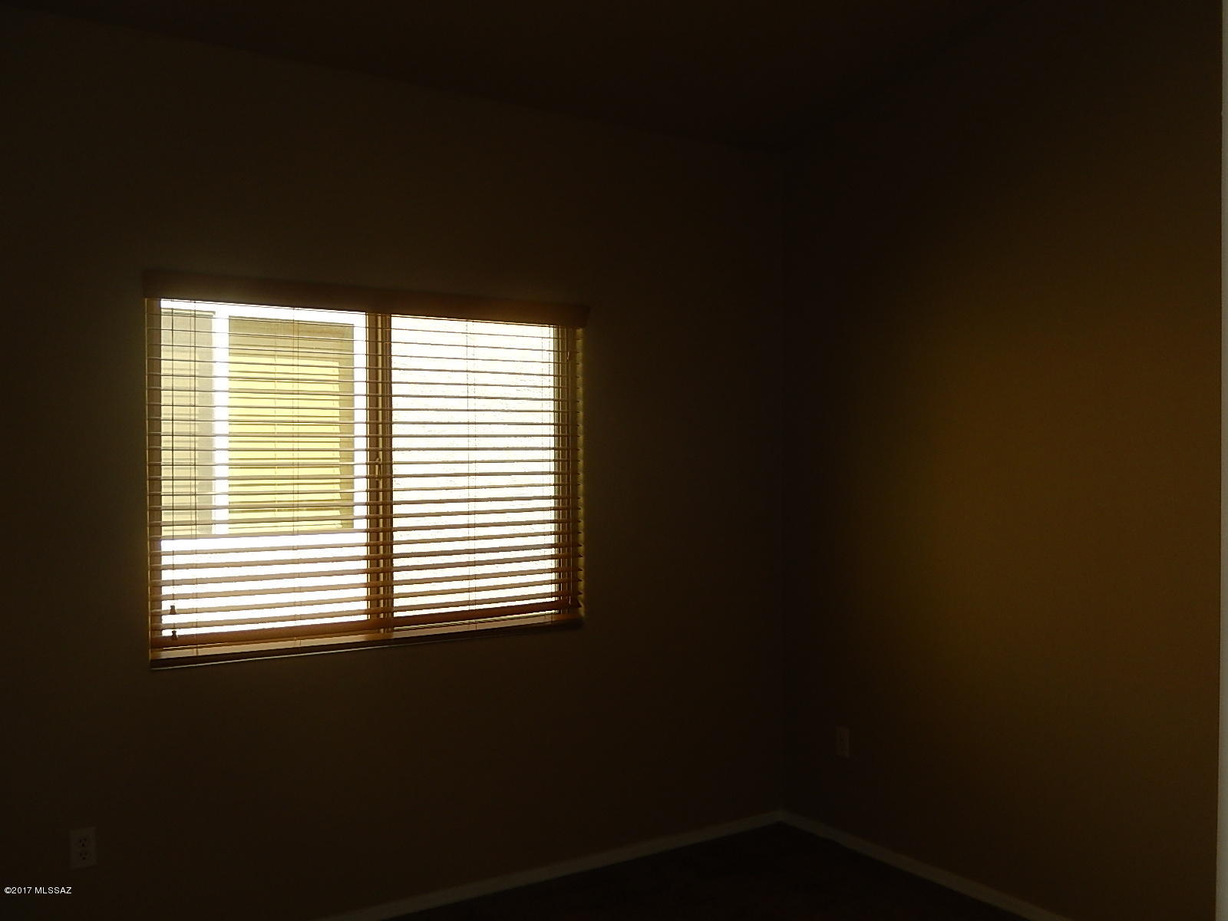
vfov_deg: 44.2
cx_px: 614
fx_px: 1135
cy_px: 460
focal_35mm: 32
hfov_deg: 56.8
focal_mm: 5.7
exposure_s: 1/80
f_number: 3.8
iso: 125
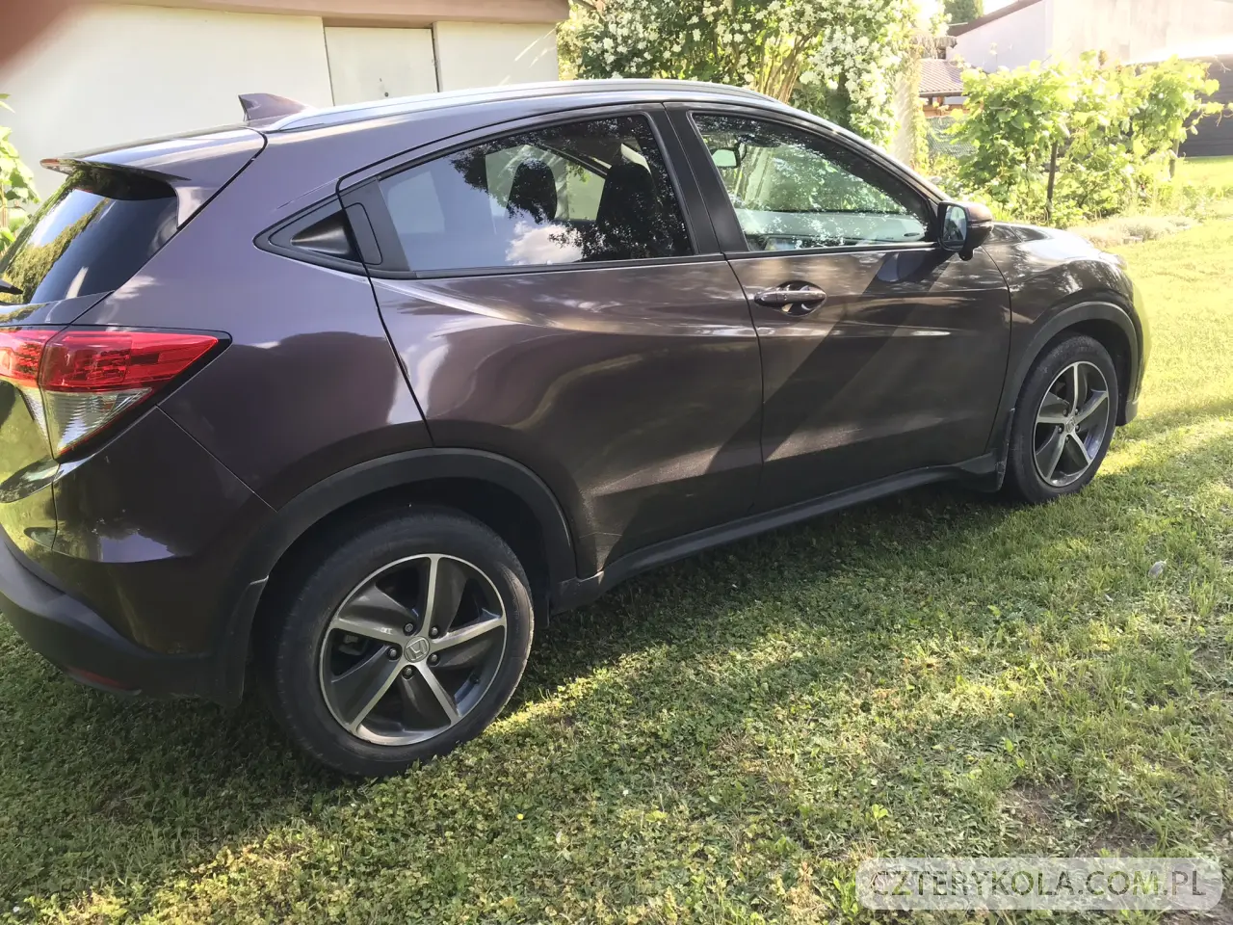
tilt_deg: -14.8
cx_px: 616
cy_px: 462
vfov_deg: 49.7
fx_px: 997
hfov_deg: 63.4
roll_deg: +3.4
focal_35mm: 28
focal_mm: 3.99
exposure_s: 1/130
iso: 20
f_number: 1.8
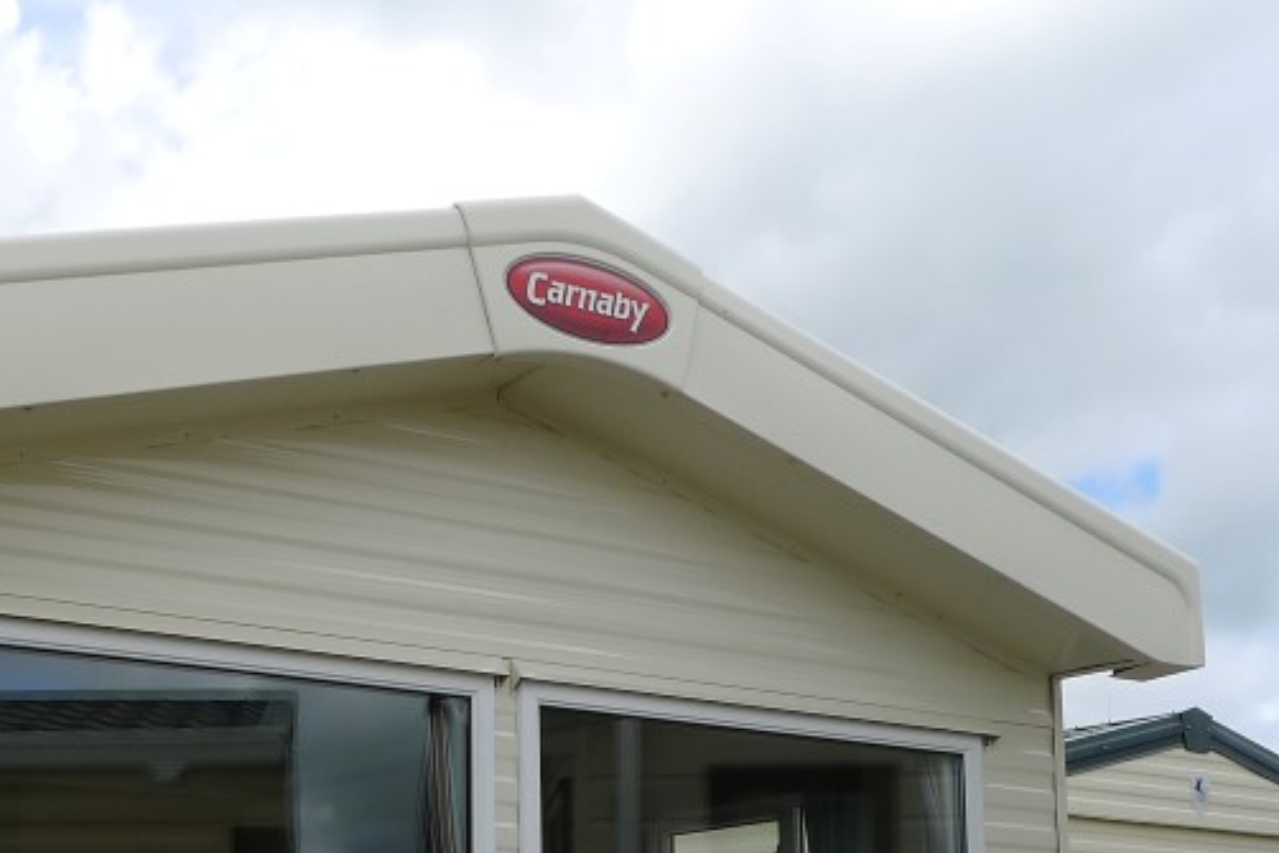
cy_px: 858
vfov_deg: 23.6
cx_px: 248
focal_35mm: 55
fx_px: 1954
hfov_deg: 35.0
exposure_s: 1/640
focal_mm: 5.1
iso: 80
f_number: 4
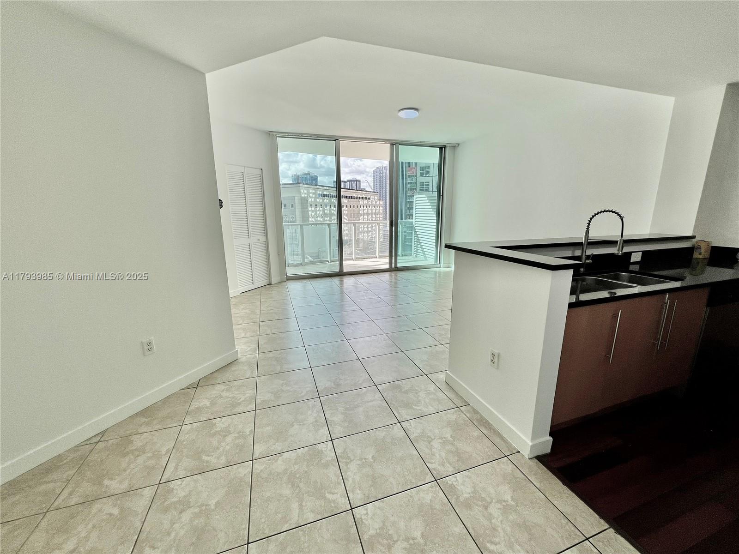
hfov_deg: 106.2
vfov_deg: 89.9
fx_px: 278
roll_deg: +0.6
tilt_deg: -13.4
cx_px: 370
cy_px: 277
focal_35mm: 13
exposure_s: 1/447
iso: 32
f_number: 1.8
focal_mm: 1.57
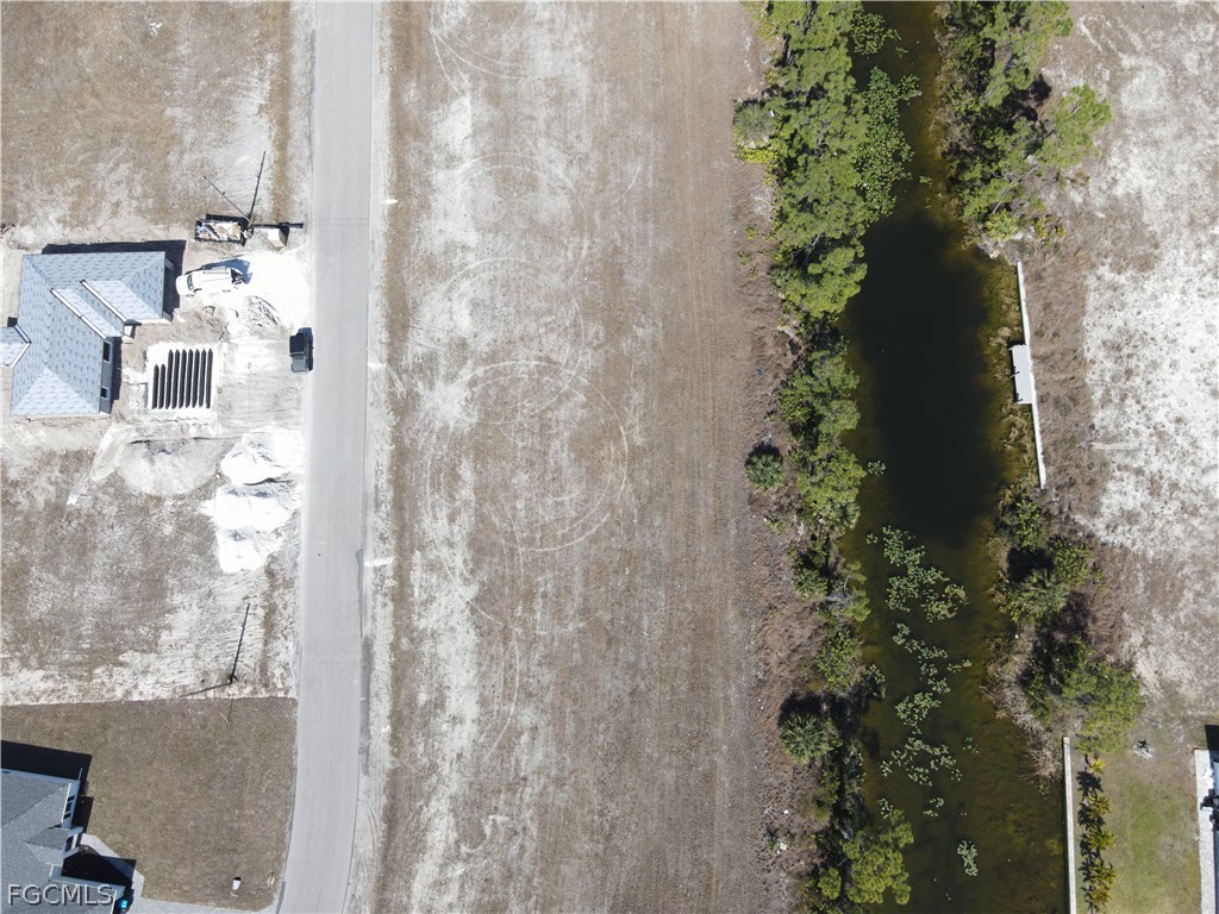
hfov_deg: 71.6
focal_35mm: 24
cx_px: 610
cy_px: 457
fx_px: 845
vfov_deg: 56.8
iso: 100
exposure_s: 1/40
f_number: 2.8
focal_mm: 4.5
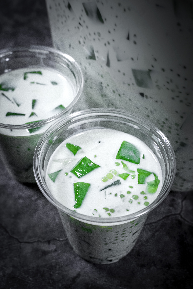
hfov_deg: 26.5
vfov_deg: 38.9
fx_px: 410
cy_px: 144
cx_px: 96
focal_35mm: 51
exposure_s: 1/160
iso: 5000
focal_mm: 51
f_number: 8
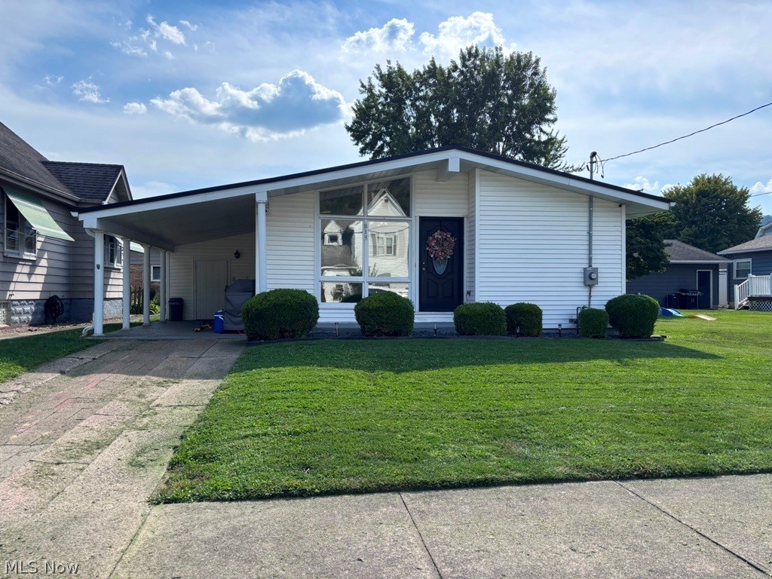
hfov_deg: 67.3
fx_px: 580
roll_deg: -0.7
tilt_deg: -1.0
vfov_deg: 53.1
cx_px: 386
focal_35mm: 26
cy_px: 290
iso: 50
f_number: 1.6
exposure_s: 1/4082
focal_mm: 5.96
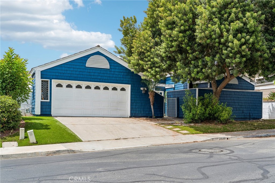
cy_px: 92
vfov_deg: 36.8
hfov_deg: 53.1
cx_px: 138
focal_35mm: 36
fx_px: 275
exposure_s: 1/400
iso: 125
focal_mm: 36
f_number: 8
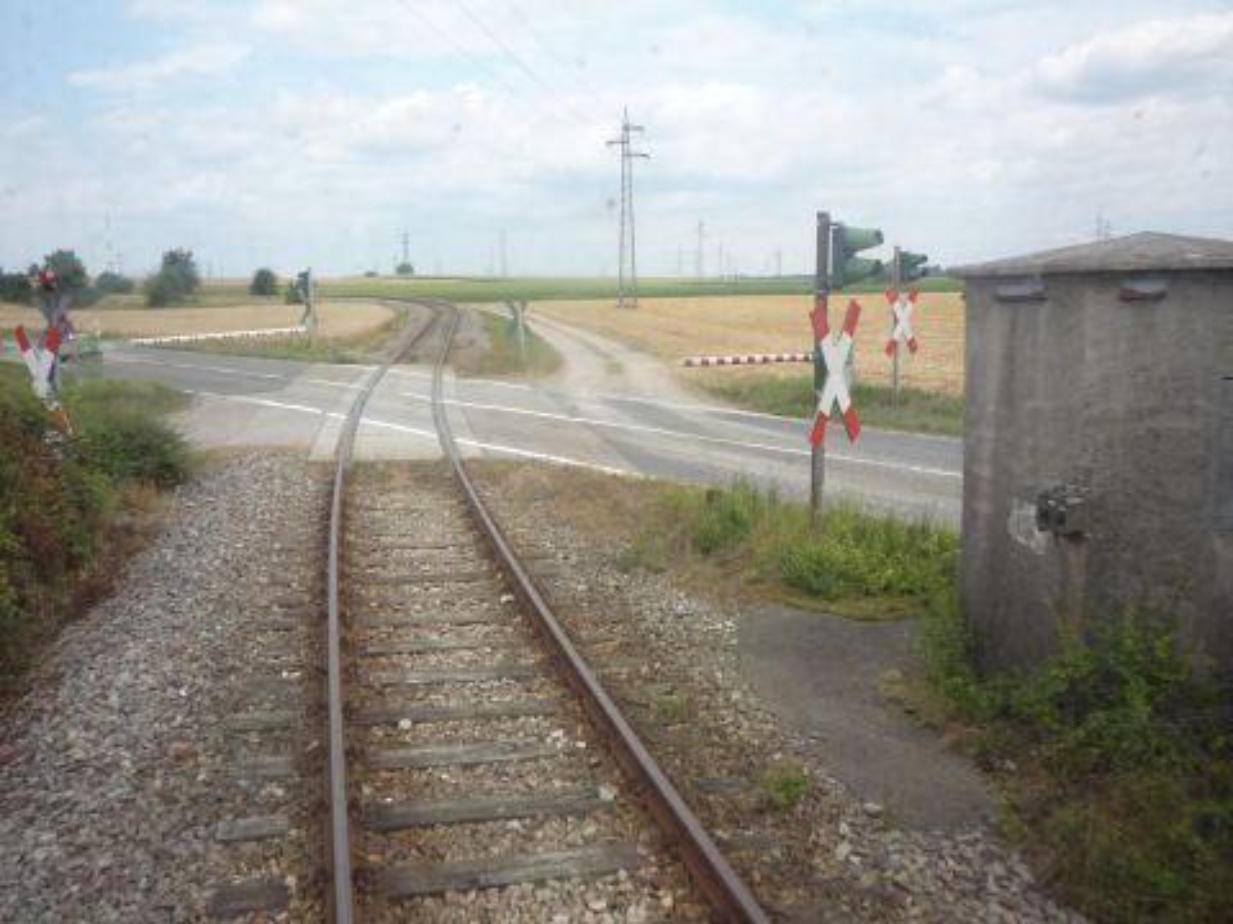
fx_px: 1140
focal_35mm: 32
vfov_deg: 44.2
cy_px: 462
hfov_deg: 56.8
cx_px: 616
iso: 100
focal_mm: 5.2
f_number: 4.5
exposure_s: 1/400
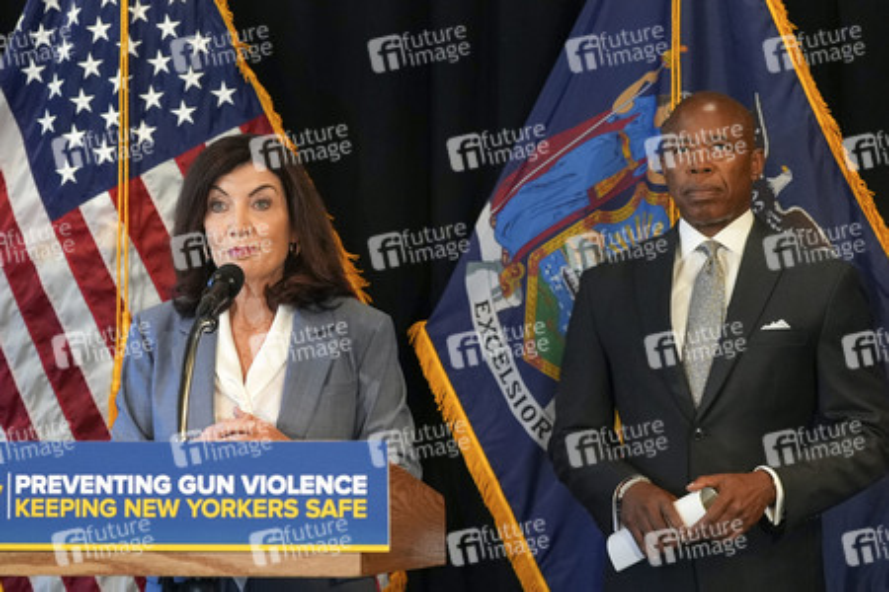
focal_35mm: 141
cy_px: 296
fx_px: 3482
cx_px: 444
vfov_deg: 9.7
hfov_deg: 14.6
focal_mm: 141
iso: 6400
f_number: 5.6
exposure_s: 1/320
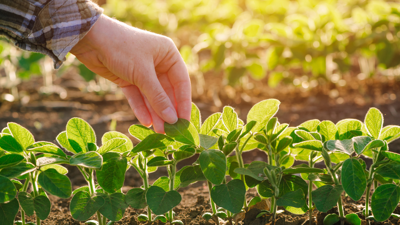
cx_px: 200
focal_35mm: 111
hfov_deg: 19.3
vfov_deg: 10.9
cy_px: 115
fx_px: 1177
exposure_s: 1/500
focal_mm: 105
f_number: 8
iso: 250
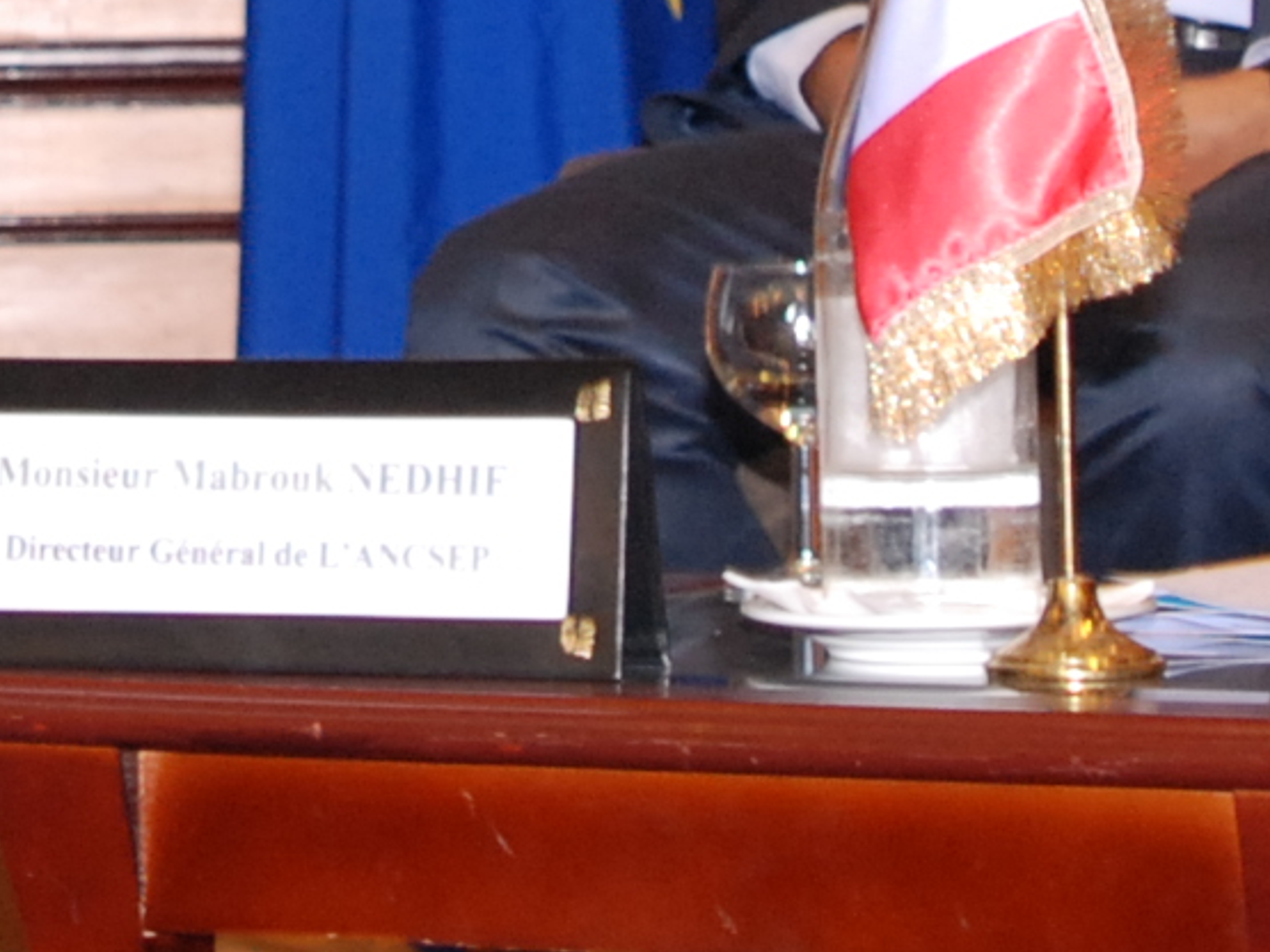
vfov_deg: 8.0
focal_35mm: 181
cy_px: -574
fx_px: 6639
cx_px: -82
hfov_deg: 10.8
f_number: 4
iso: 500
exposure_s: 1/30
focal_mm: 24
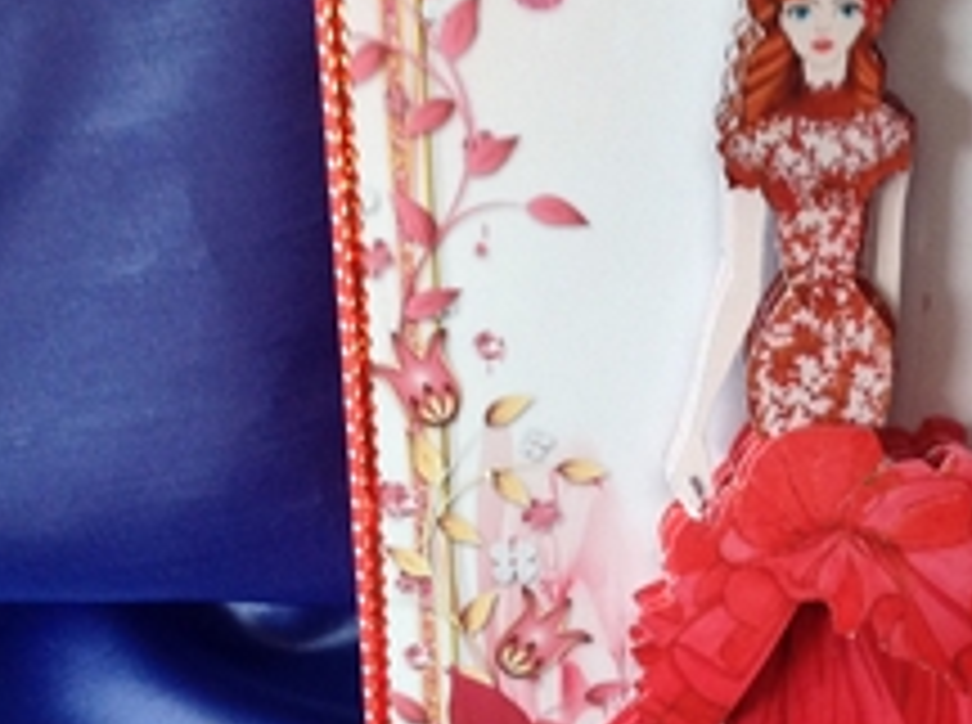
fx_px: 2045
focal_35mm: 73
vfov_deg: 20.1
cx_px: 734
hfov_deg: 26.4
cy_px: 333
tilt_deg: -46.0
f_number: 2.4
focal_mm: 4.28
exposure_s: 1/15
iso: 160
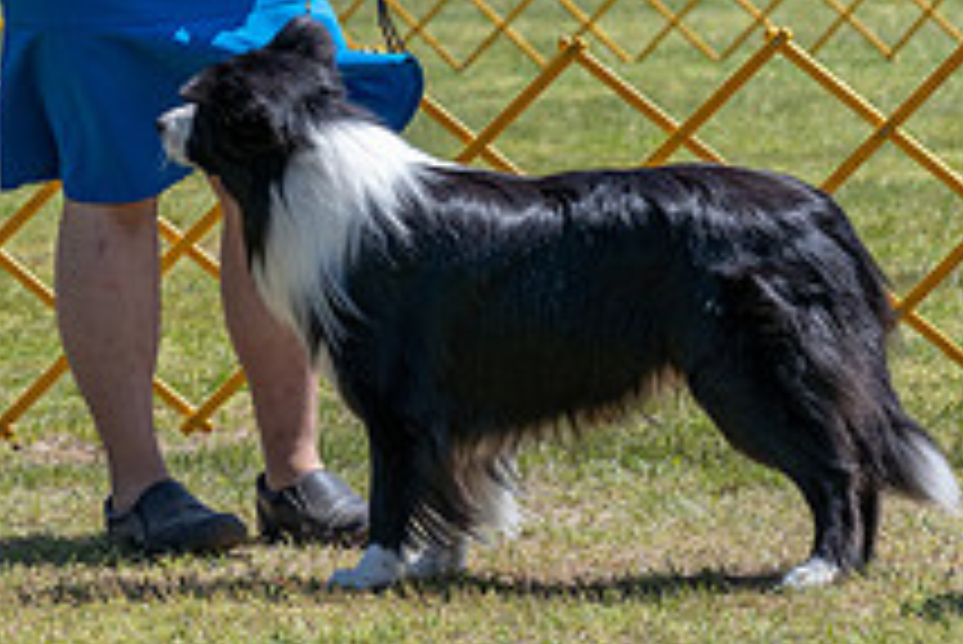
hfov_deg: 6.2
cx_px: 306
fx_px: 8913
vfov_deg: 4.1
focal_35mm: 333
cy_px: -124
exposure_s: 1/1600
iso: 800
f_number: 7.1
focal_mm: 123
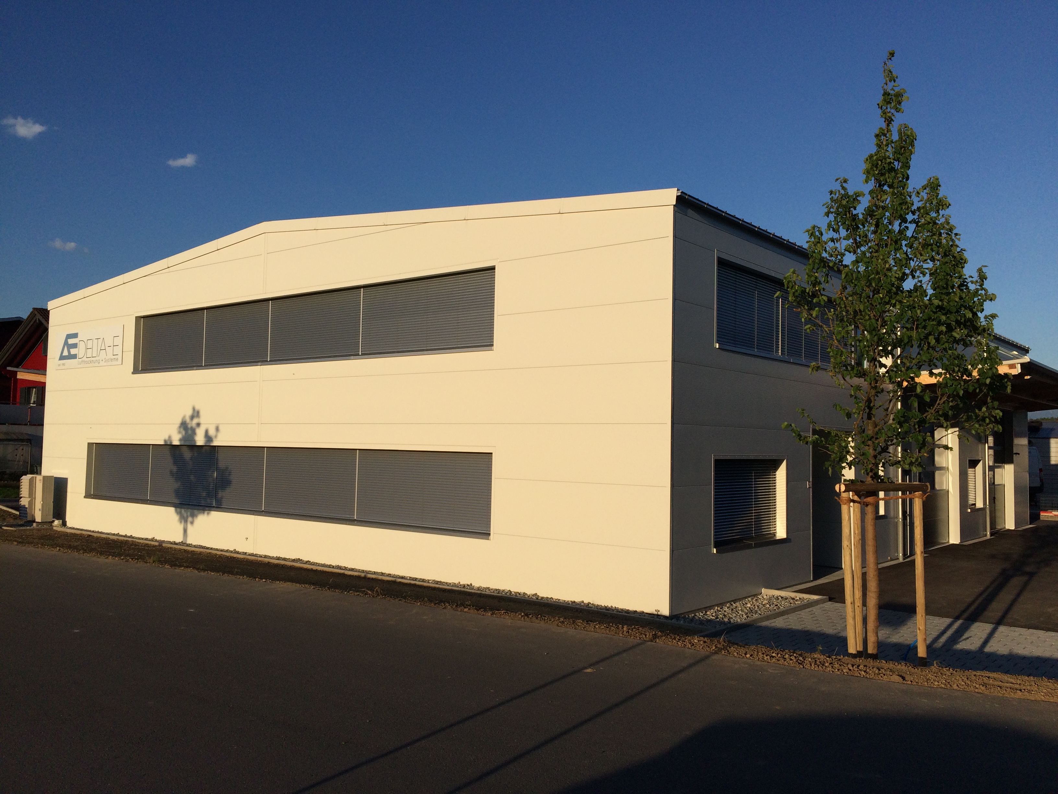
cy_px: 397
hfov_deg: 61.7
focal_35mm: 29
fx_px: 886
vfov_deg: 48.2
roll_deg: -0.6
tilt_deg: +3.5
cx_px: 529
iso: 32
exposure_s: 1/3731
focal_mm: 4.15
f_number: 2.2
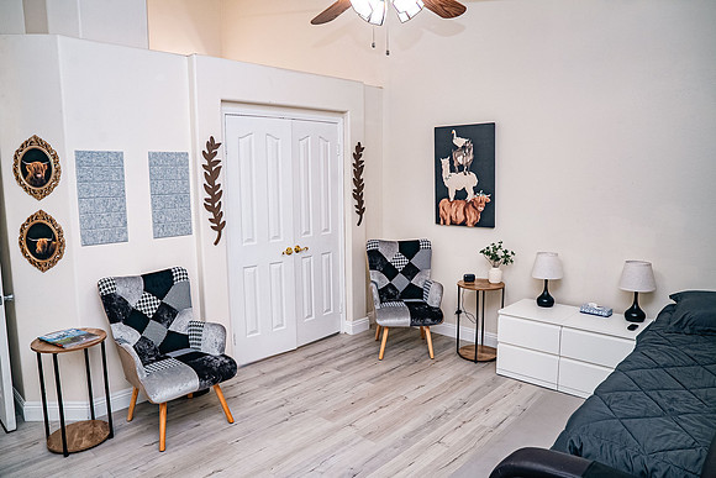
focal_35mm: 24
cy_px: 239
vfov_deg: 53.2
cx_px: 358
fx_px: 477
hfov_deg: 73.7
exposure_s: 1/100
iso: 640
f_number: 5.6
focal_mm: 24
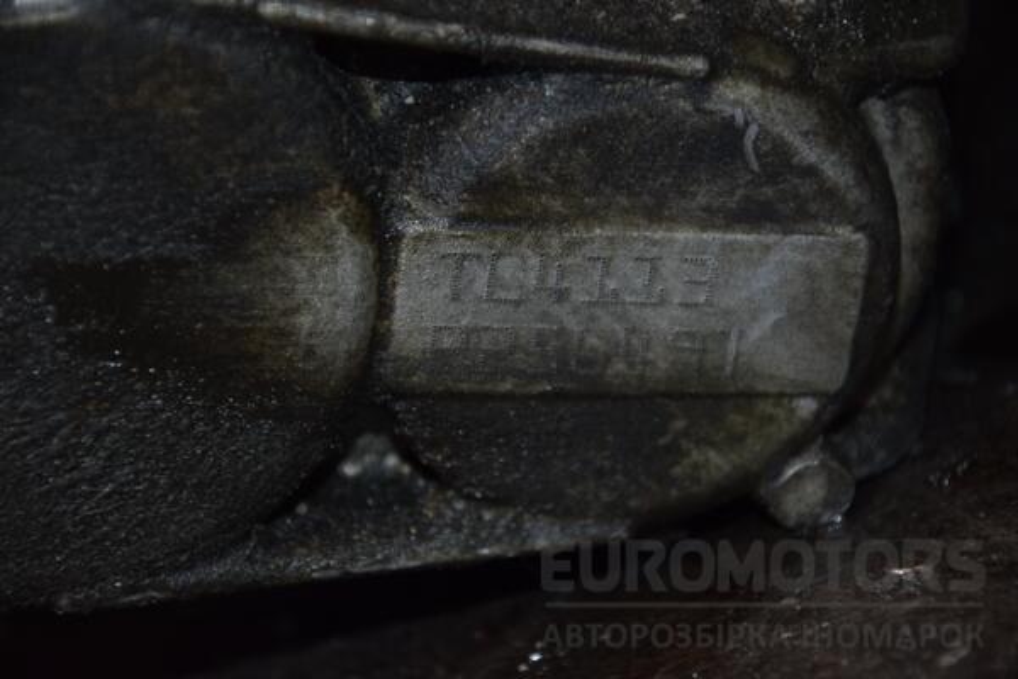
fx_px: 4453
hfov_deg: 13.0
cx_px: 509
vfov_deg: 8.7
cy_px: 340
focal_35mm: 158
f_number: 5.6
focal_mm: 105
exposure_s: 1/60
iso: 800
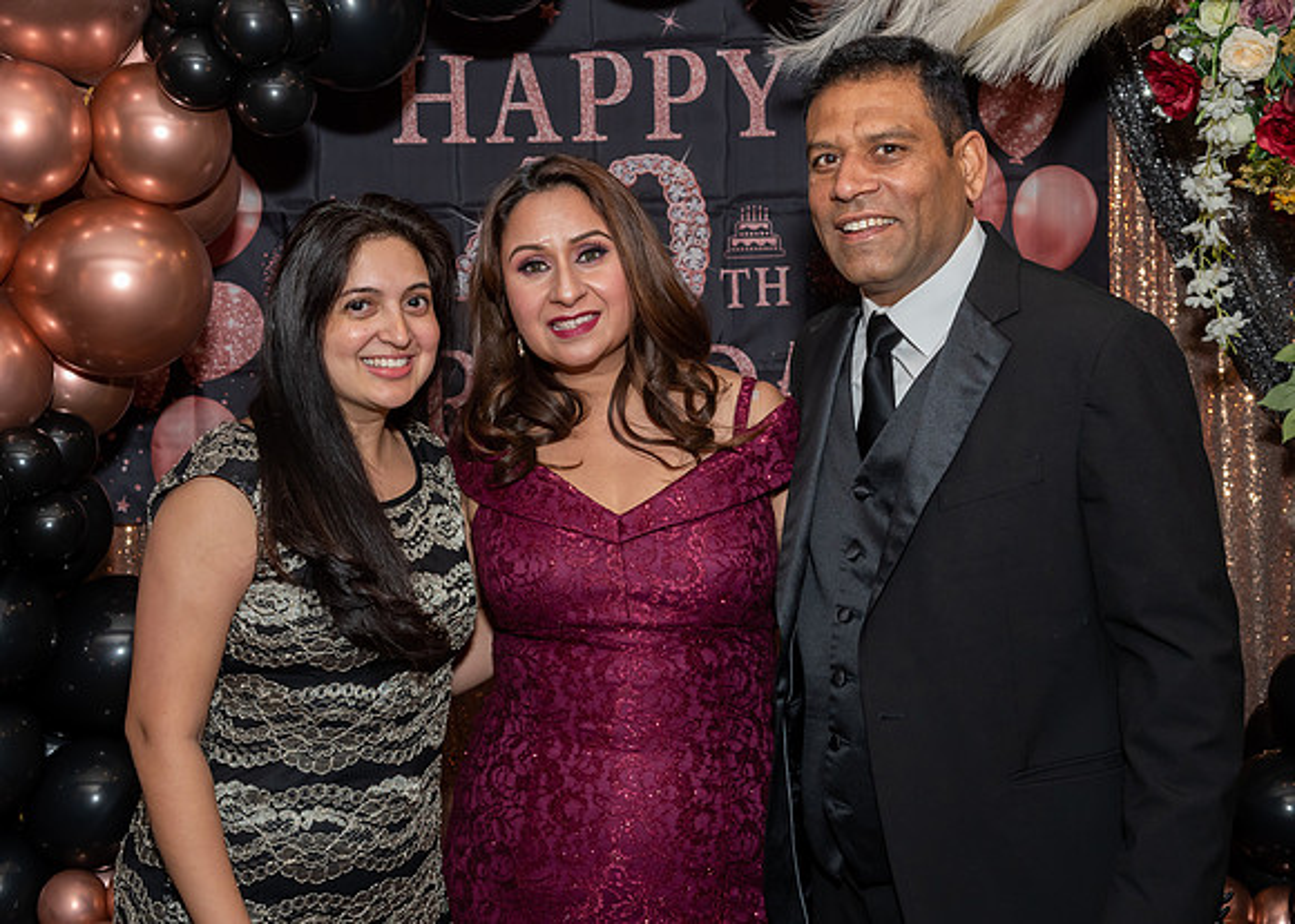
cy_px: 441
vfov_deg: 25.9
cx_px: 578
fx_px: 2007
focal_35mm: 55
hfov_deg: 35.7
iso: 500
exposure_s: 1/250
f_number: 7.1
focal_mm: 31
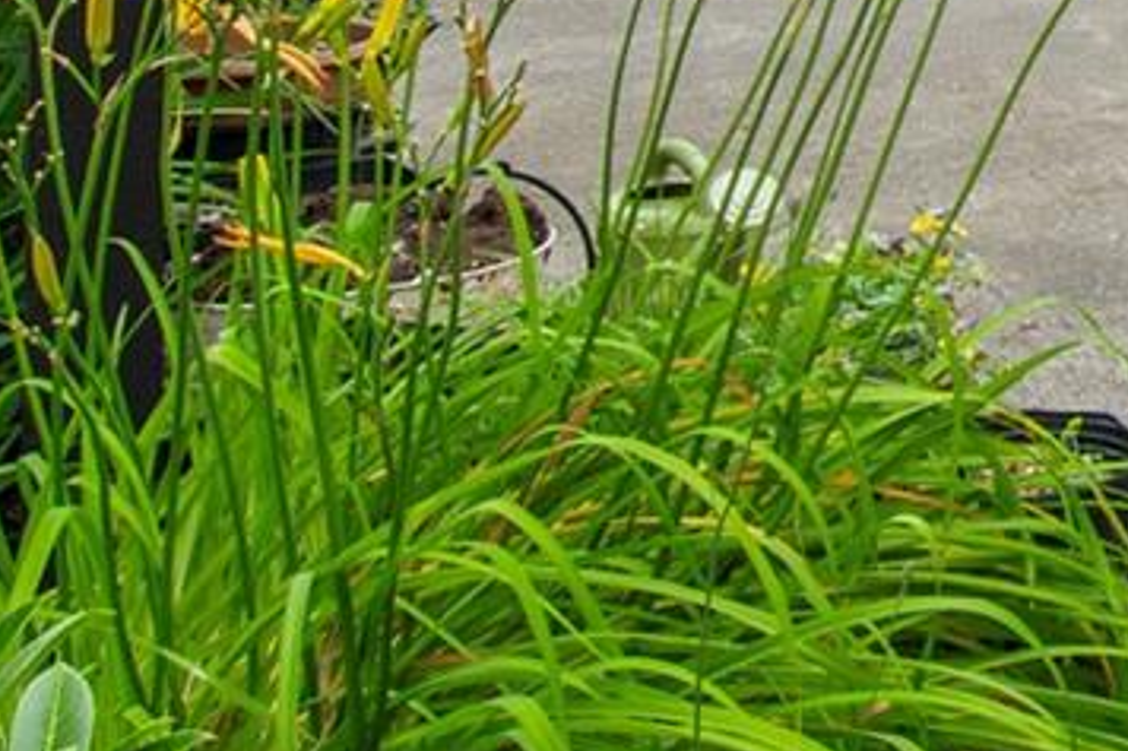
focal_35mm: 81
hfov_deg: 20.1
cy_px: -488
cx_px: 1866
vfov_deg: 15.1
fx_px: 2537
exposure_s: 1/50
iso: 160
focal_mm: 12
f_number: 11
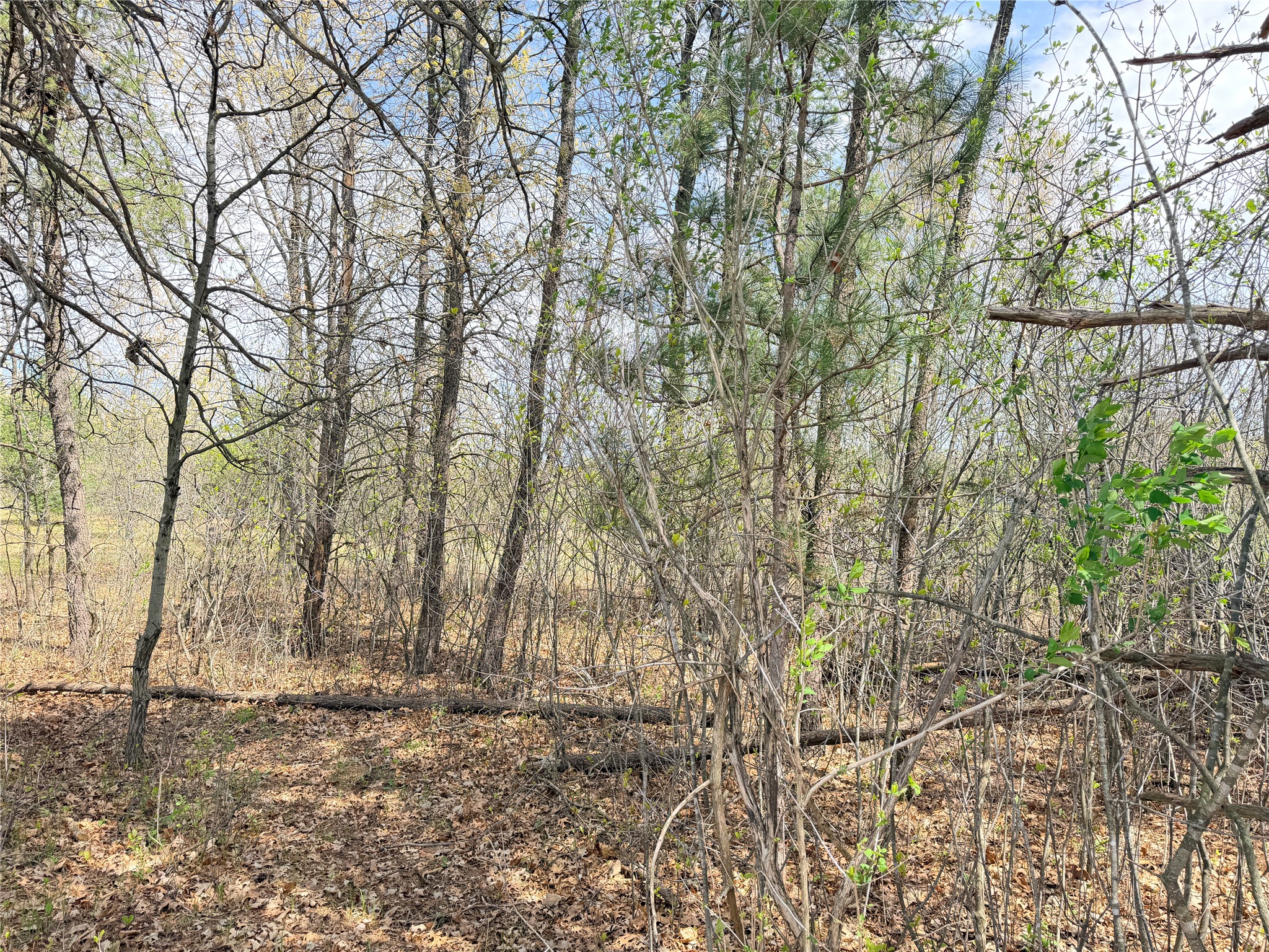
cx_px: 634
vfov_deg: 56.8
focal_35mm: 24
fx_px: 880
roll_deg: -0.9
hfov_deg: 71.6
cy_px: 476
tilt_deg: +0.0
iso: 100
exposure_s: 1/898
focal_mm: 6.76
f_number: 1.78
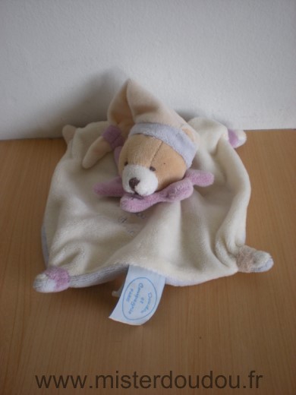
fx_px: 433
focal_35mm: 38
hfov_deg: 37.7
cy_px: 198
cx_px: 148
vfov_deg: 49.0
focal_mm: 6.3
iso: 125
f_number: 3.1
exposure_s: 1/62
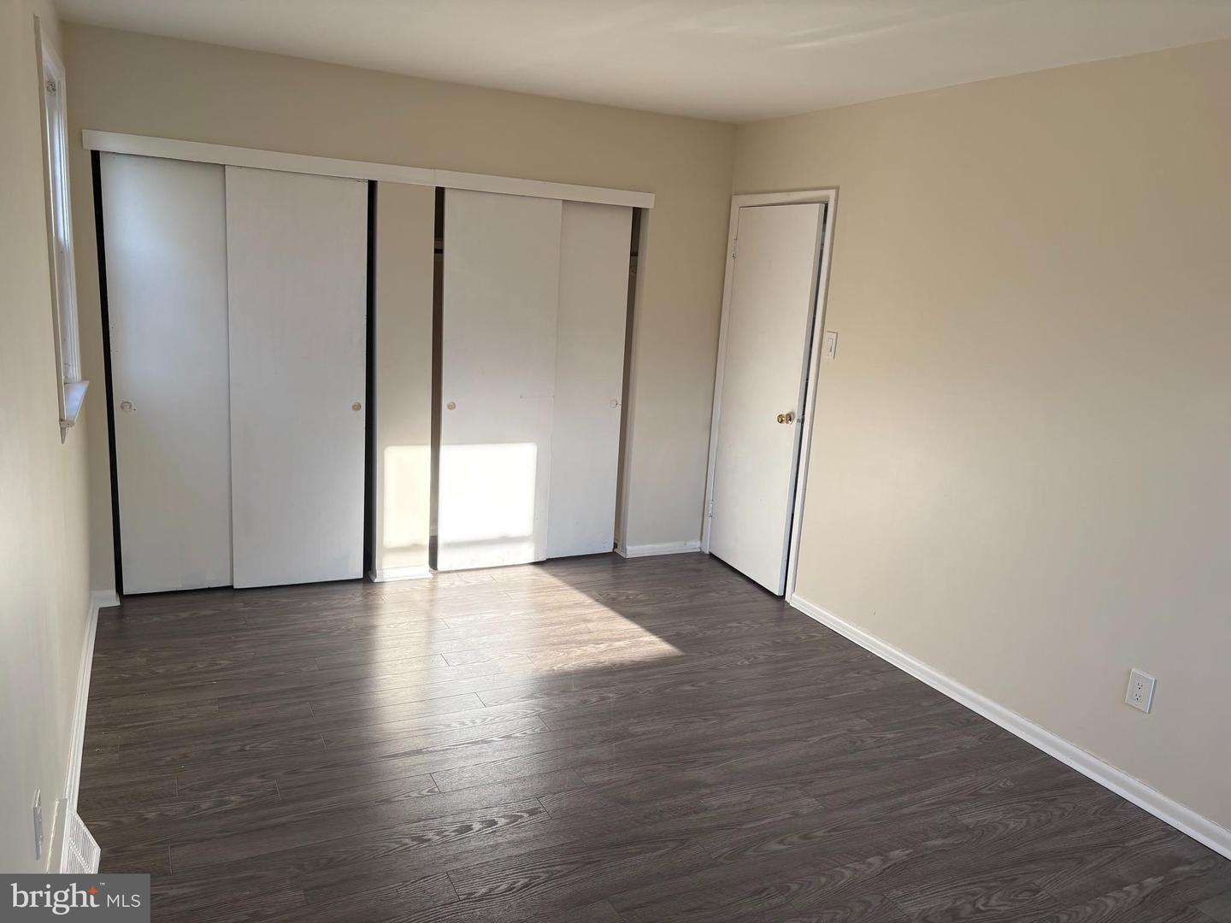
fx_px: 925
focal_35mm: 26
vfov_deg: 53.1
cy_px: 462
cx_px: 616
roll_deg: -2.8
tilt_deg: -11.5
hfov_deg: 67.3
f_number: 1.6
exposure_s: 1/345
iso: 64
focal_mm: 5.96
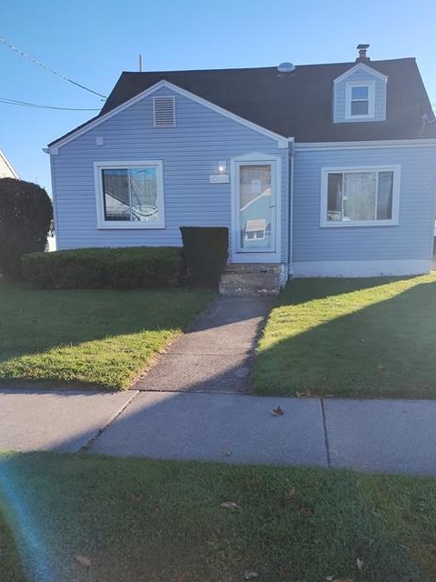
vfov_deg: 59.8
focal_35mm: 30
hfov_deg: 46.7
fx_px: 504
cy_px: 323
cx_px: 243
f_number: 1.7
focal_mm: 4.71
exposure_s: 1/2529
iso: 102
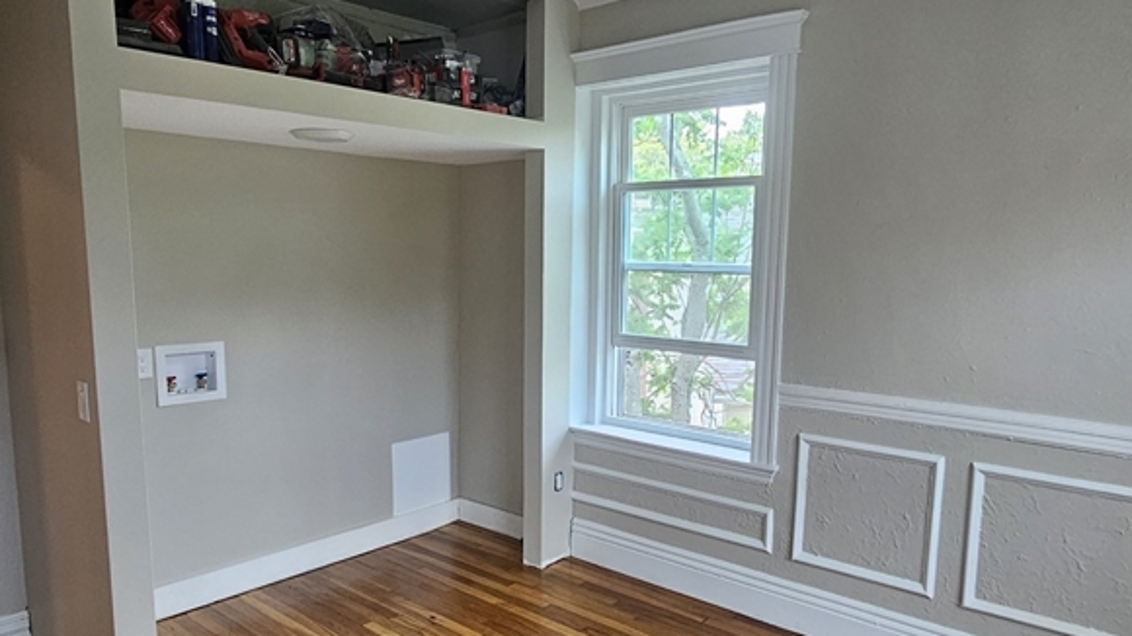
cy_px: 386
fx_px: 750
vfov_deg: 45.7
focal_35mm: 25
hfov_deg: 74.1
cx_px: 564
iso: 160
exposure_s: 1/60
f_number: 2.2
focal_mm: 2.2
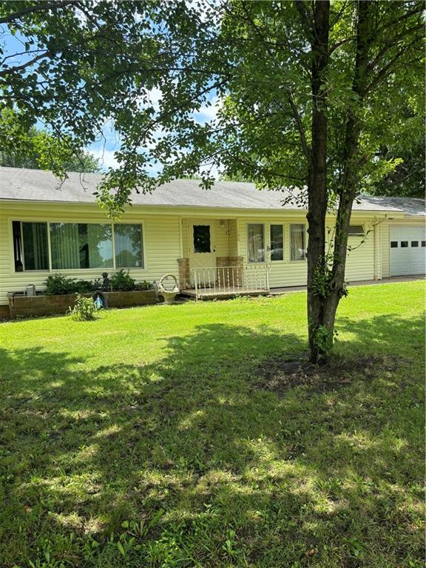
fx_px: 427
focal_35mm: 26
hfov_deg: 53.1
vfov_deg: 67.3
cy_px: 284
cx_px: 213
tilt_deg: -3.7
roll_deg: +2.3
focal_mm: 5.96
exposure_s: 1/1178
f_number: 1.6
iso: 50
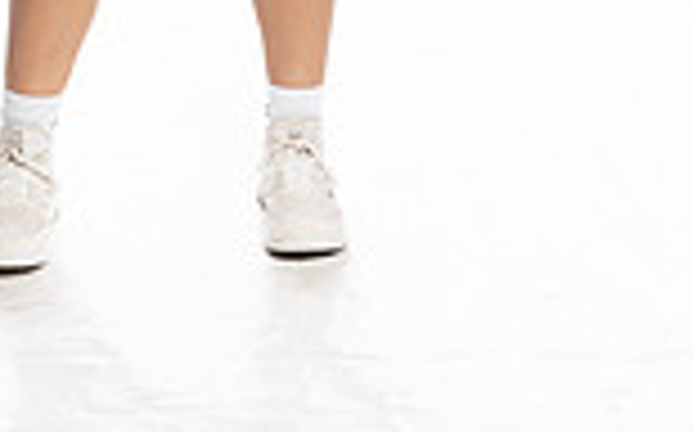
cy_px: -554
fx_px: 2812
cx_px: 225
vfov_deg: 8.2
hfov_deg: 14.0
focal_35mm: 149
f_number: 8
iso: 400
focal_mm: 50
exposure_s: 1/250
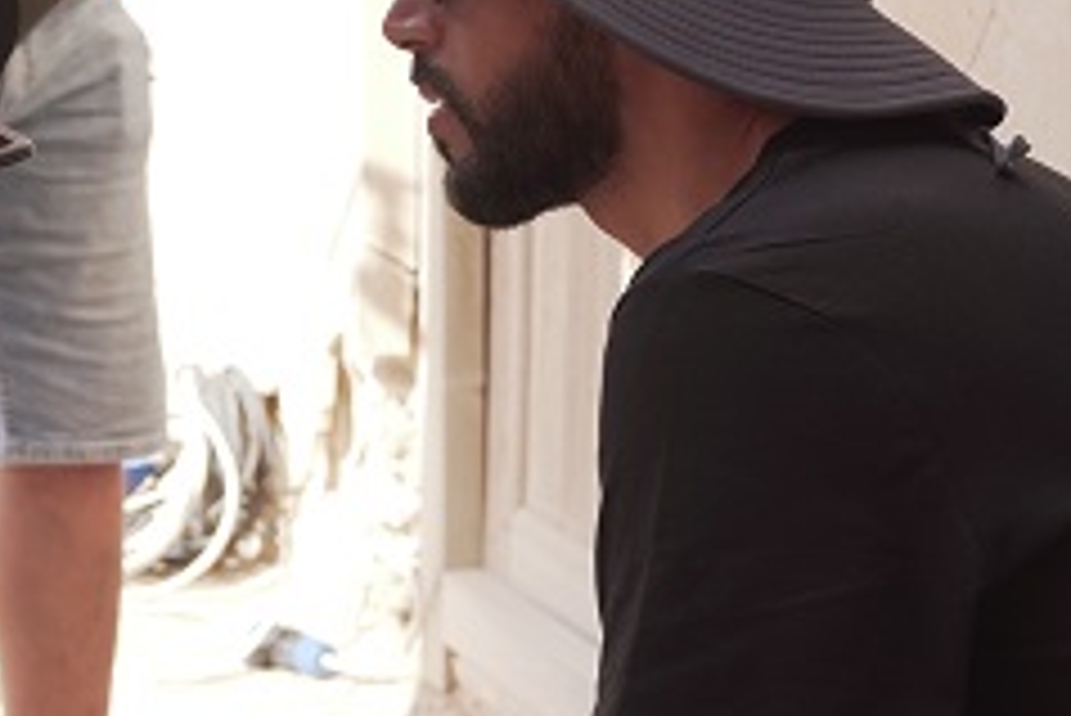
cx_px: 212
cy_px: 117
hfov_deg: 16.1
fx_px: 3751
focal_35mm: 126
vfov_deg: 10.9
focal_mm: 50
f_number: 6.3
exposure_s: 1/125
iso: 200
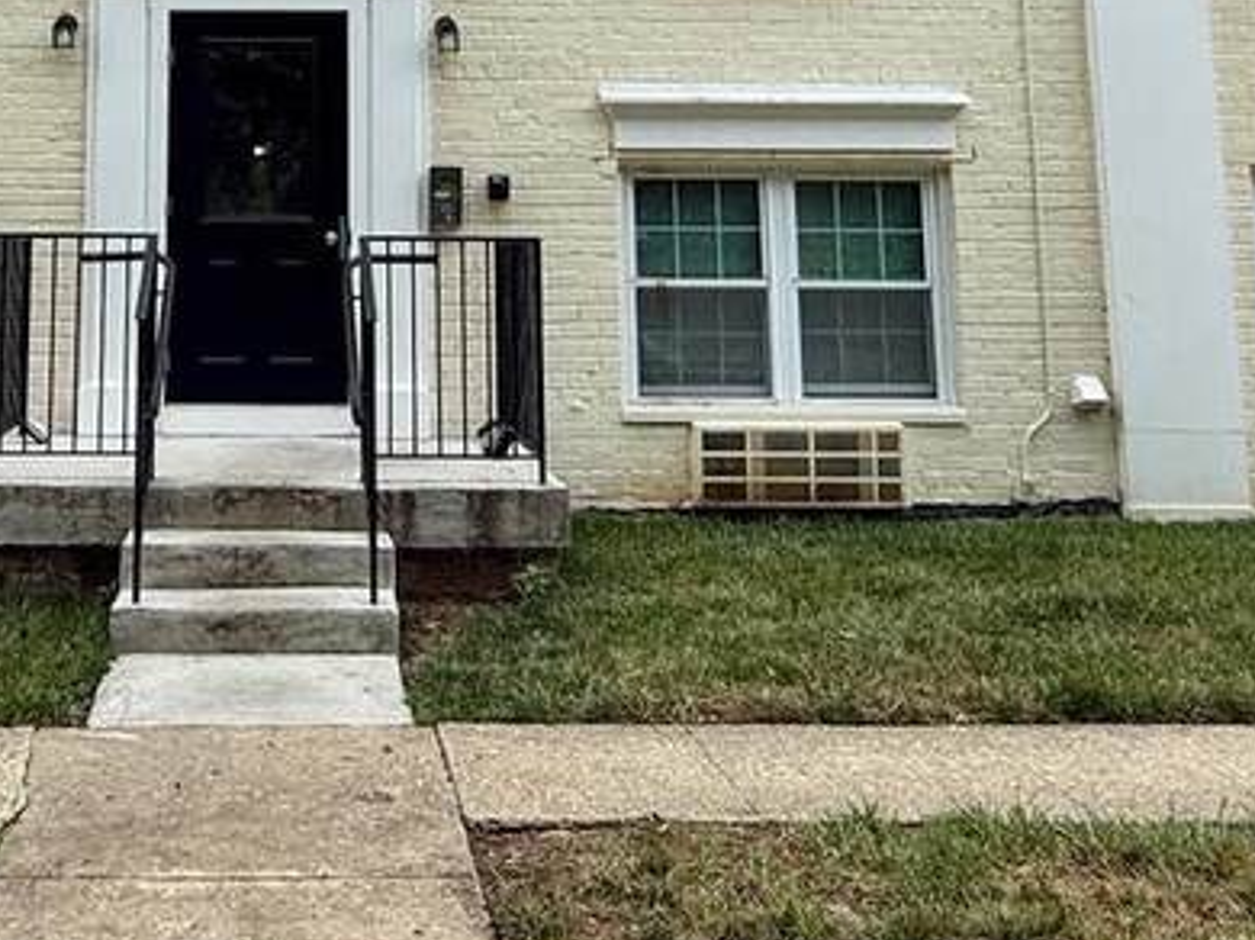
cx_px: 286
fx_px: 1667
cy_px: 10
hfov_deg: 39.9
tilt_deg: +9.9
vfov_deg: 29.5
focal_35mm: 46
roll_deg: +0.2
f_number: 2.2
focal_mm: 2.22
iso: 50
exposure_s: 1/579
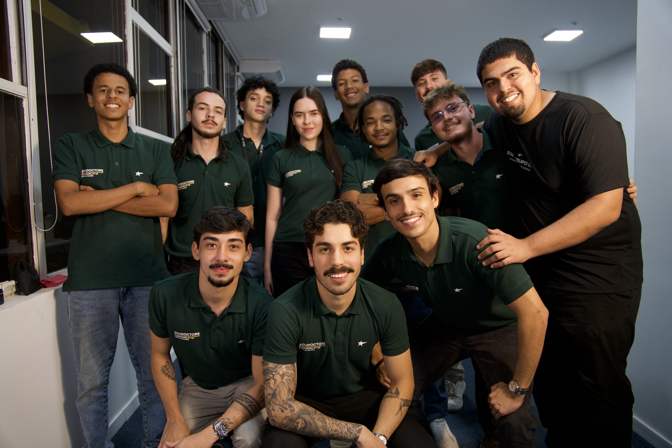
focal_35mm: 26
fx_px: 476
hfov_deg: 70.4
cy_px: 224
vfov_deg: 50.4
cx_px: 336
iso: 800
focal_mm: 17
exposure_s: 1/125
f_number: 2.8
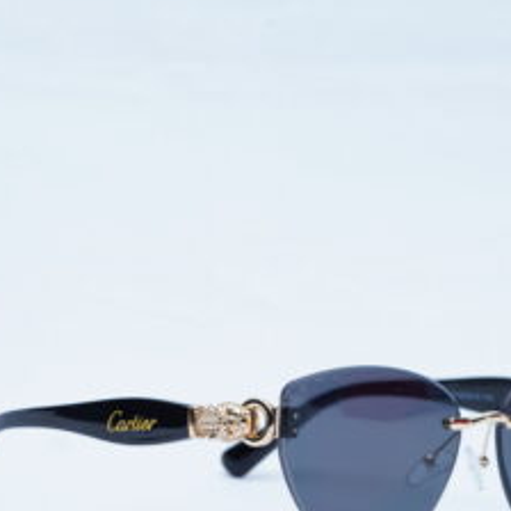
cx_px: 324
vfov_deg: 15.2
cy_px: 420
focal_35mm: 114
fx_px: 1904
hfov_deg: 15.3
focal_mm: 50
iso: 200
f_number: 9
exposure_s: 1/160
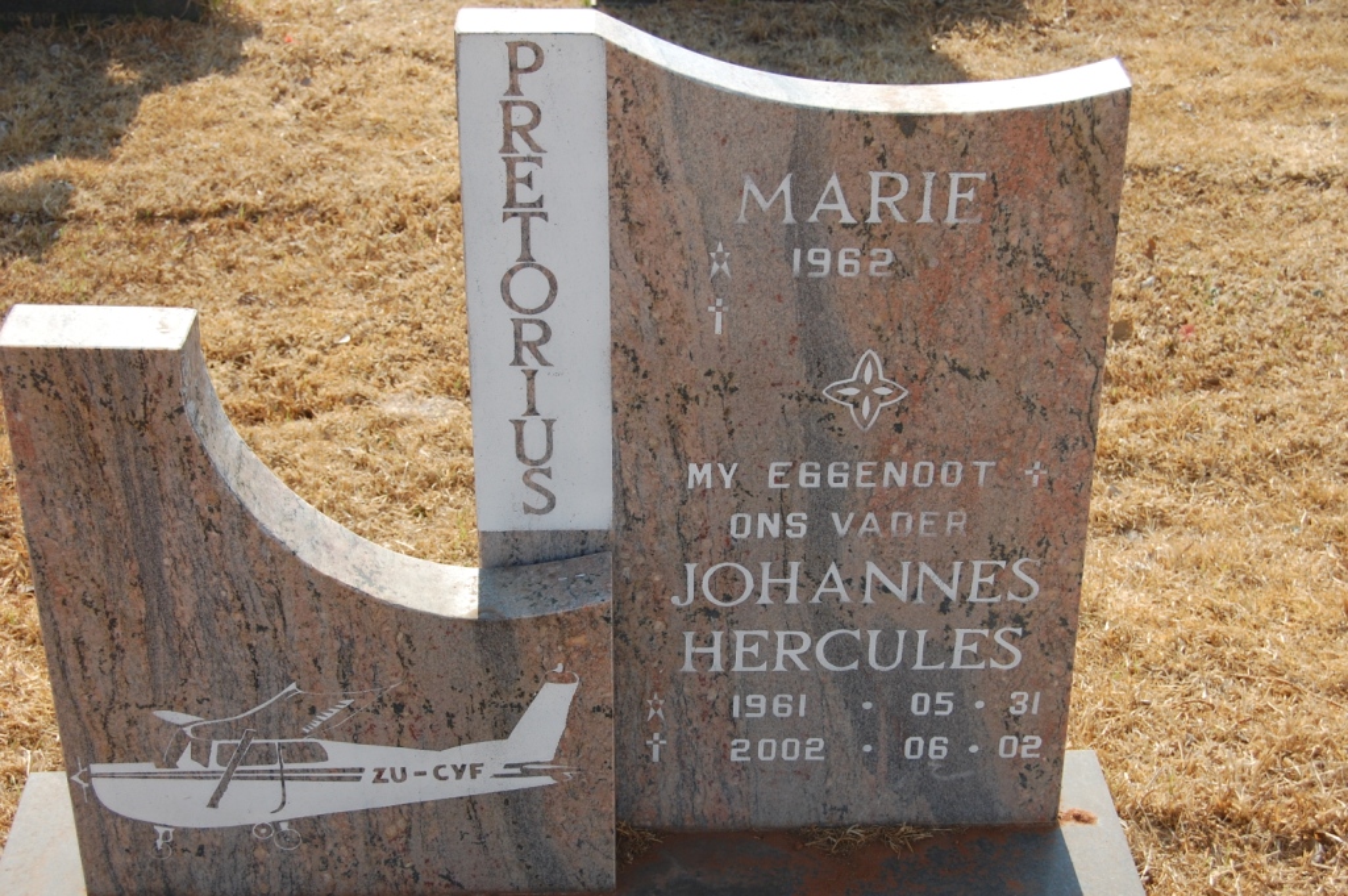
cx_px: 674
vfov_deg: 23.7
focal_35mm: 57
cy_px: 448
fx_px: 2133
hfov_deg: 35.1
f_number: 8
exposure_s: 1/250
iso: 200
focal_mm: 38
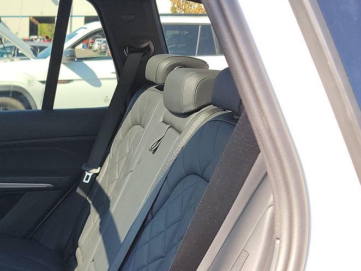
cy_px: 268
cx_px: -17
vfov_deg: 24.2
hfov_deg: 30.4
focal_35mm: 58
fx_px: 605
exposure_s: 1/119
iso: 91
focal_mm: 6.7
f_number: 1.8
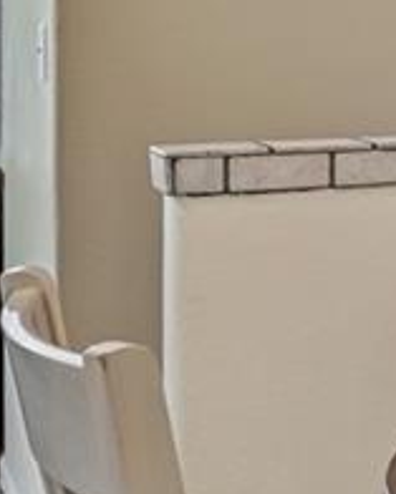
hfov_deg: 12.2
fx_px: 1566
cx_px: 873
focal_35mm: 107
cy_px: 10
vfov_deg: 17.5
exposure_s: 1/4
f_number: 10
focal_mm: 14
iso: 400
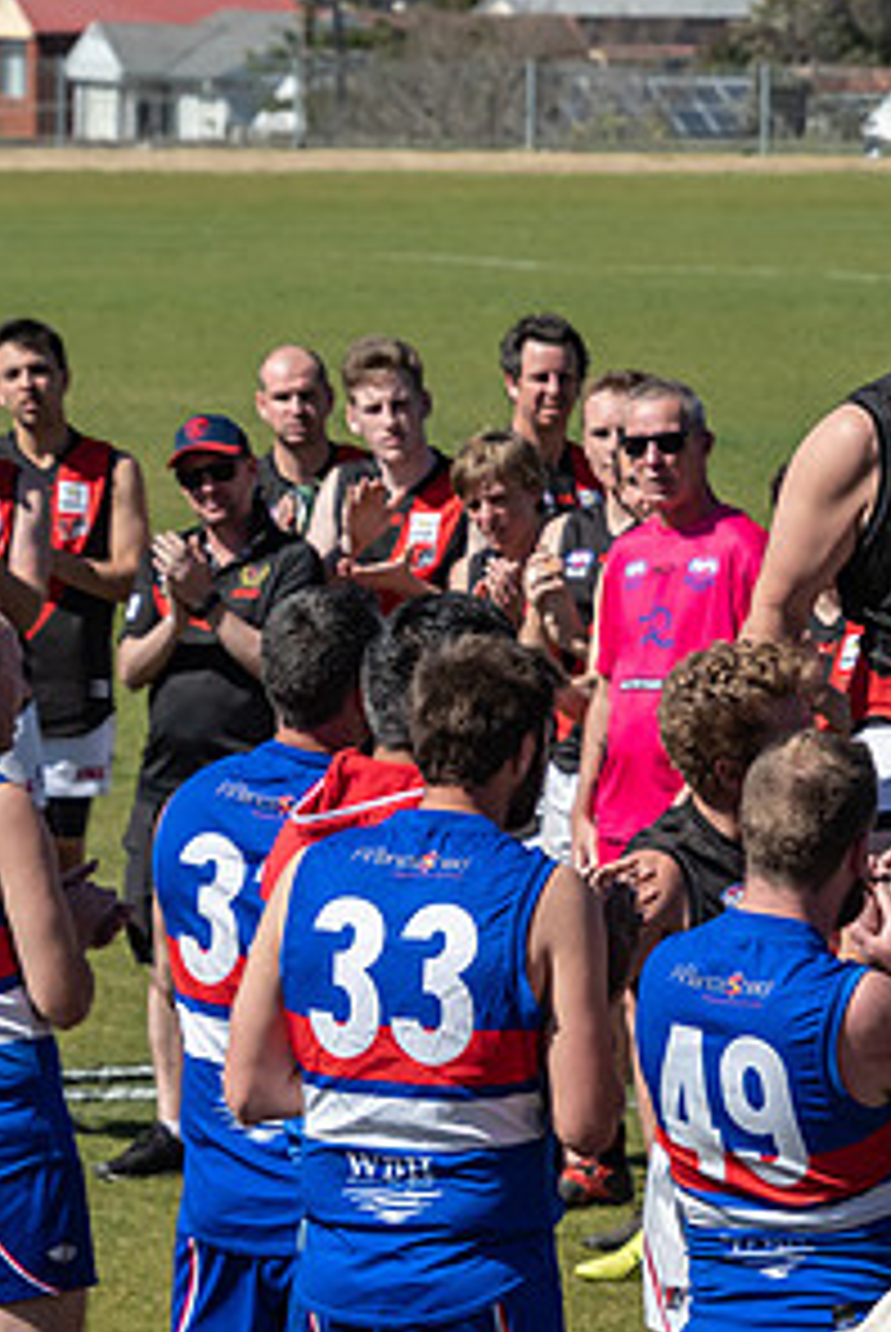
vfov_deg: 5.2
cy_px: 767
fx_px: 14777
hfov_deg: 3.5
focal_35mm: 399
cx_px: 904
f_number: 8
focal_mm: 135
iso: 800
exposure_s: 1/3200
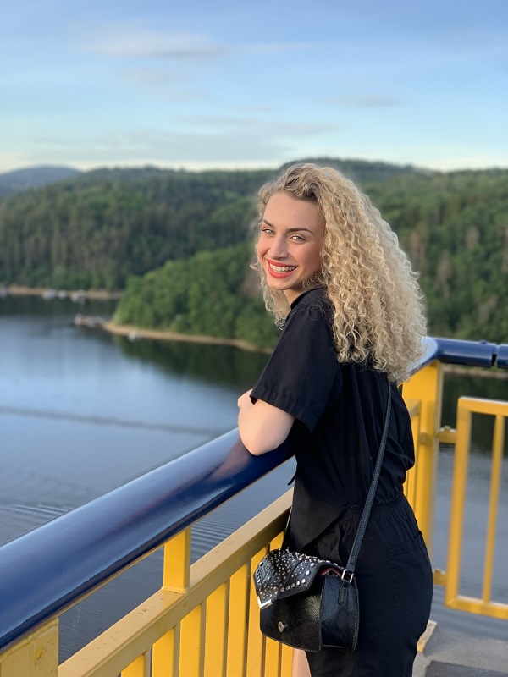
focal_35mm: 52
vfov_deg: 36.8
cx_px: 254
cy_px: 338
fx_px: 1017
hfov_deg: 28.0
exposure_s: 1/122
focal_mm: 6
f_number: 2.4
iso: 20
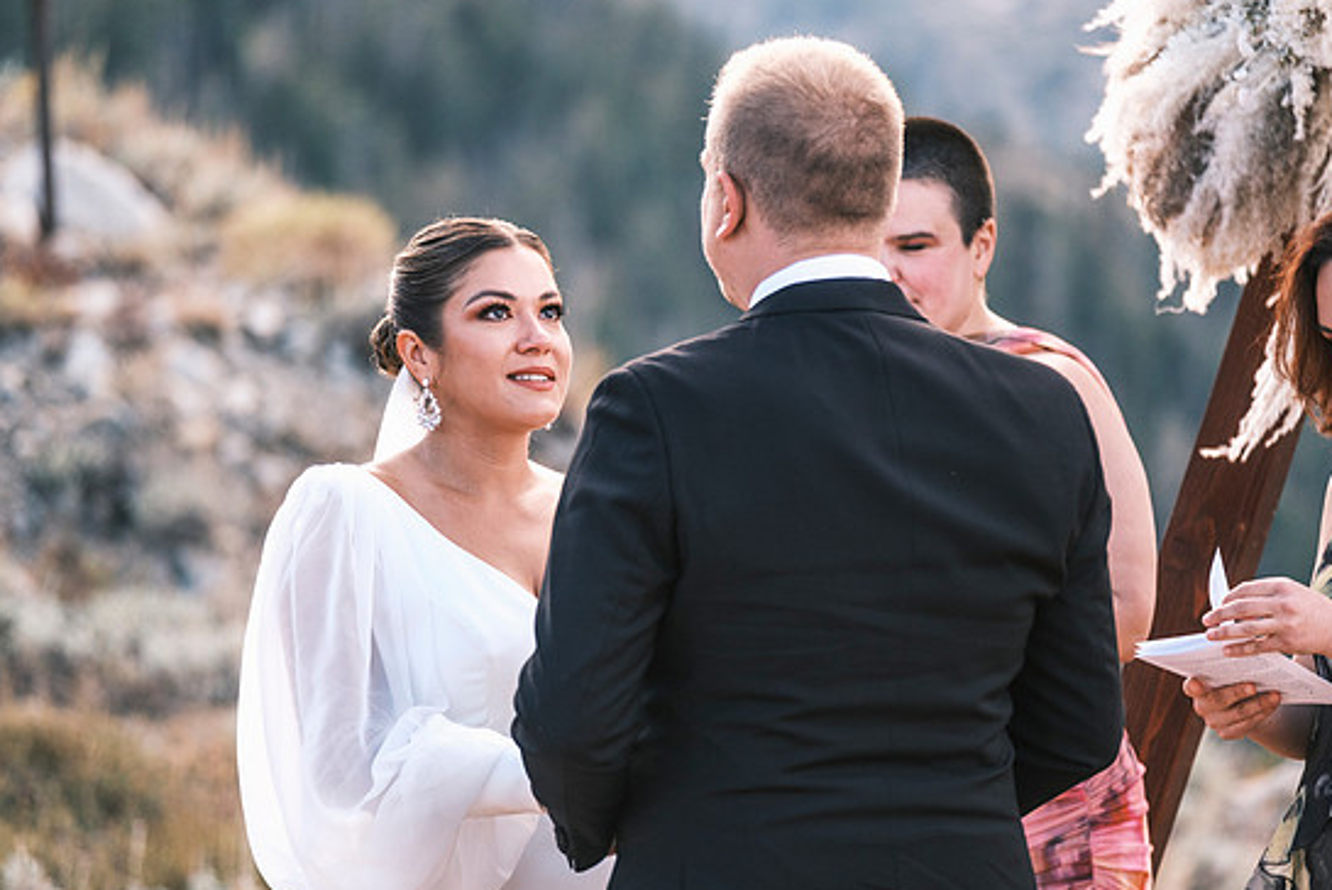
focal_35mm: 229
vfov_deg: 6.0
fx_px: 8477
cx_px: 690
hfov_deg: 9.0
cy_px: 405
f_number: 2.8
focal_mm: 134.4
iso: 400
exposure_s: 1/850
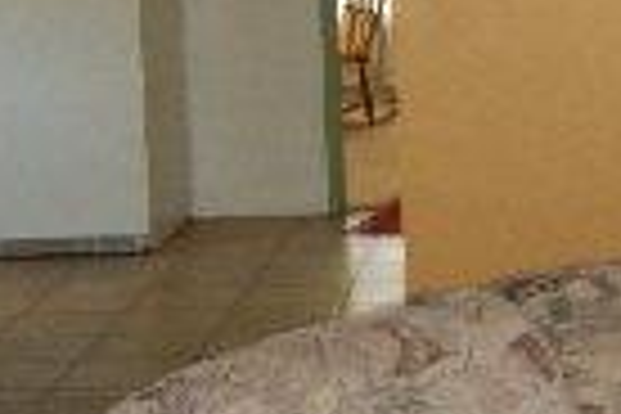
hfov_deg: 16.6
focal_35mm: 121
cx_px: 594
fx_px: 2087
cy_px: -90
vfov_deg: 11.1
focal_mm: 4.5
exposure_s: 1/30
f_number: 3.7
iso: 280
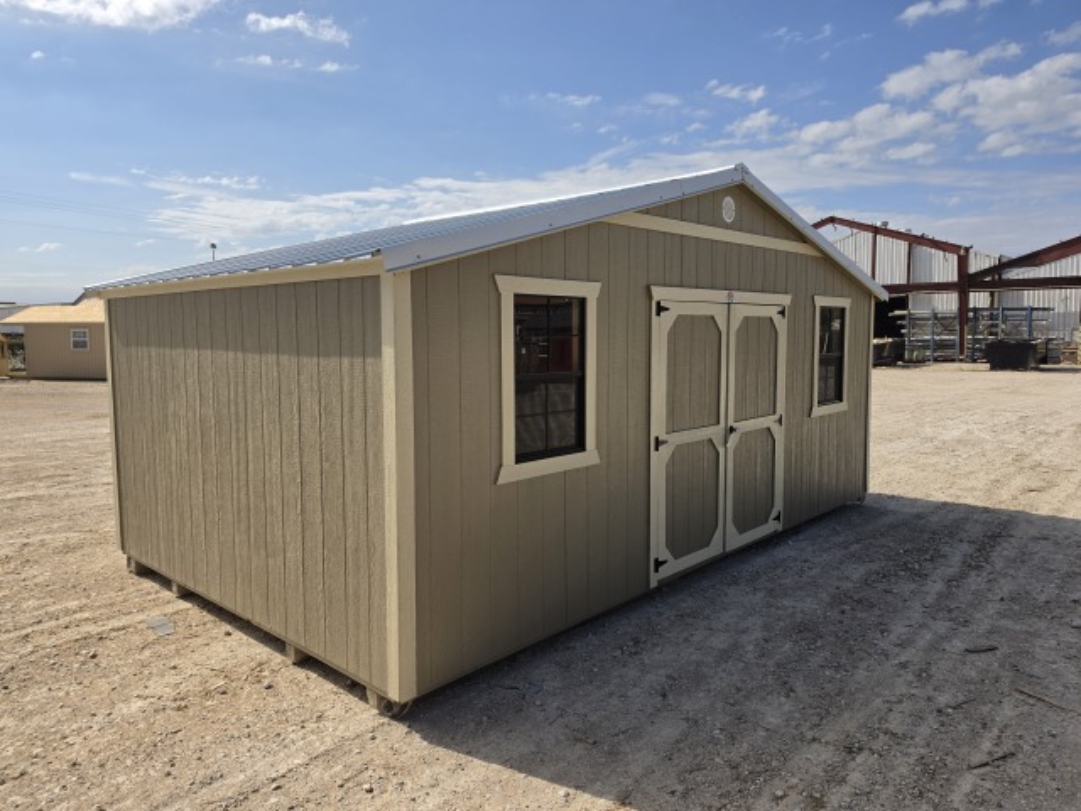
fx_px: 718
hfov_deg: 73.9
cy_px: 406
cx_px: 540
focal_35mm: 23
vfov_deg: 58.9
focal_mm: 6.5
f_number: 1.4
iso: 50
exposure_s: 1/7939
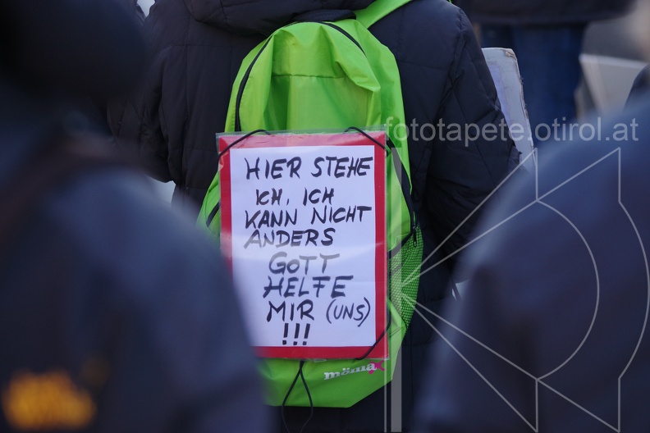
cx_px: 325
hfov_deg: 11.9
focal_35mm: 172
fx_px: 3105
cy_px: 216
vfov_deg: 8.0
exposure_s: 1/320
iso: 800
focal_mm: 115
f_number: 6.3
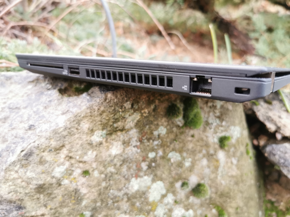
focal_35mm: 27
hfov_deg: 65.3
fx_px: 226
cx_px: 145
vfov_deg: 51.4
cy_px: 108
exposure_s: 1/50
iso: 250
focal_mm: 5.56
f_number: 1.6
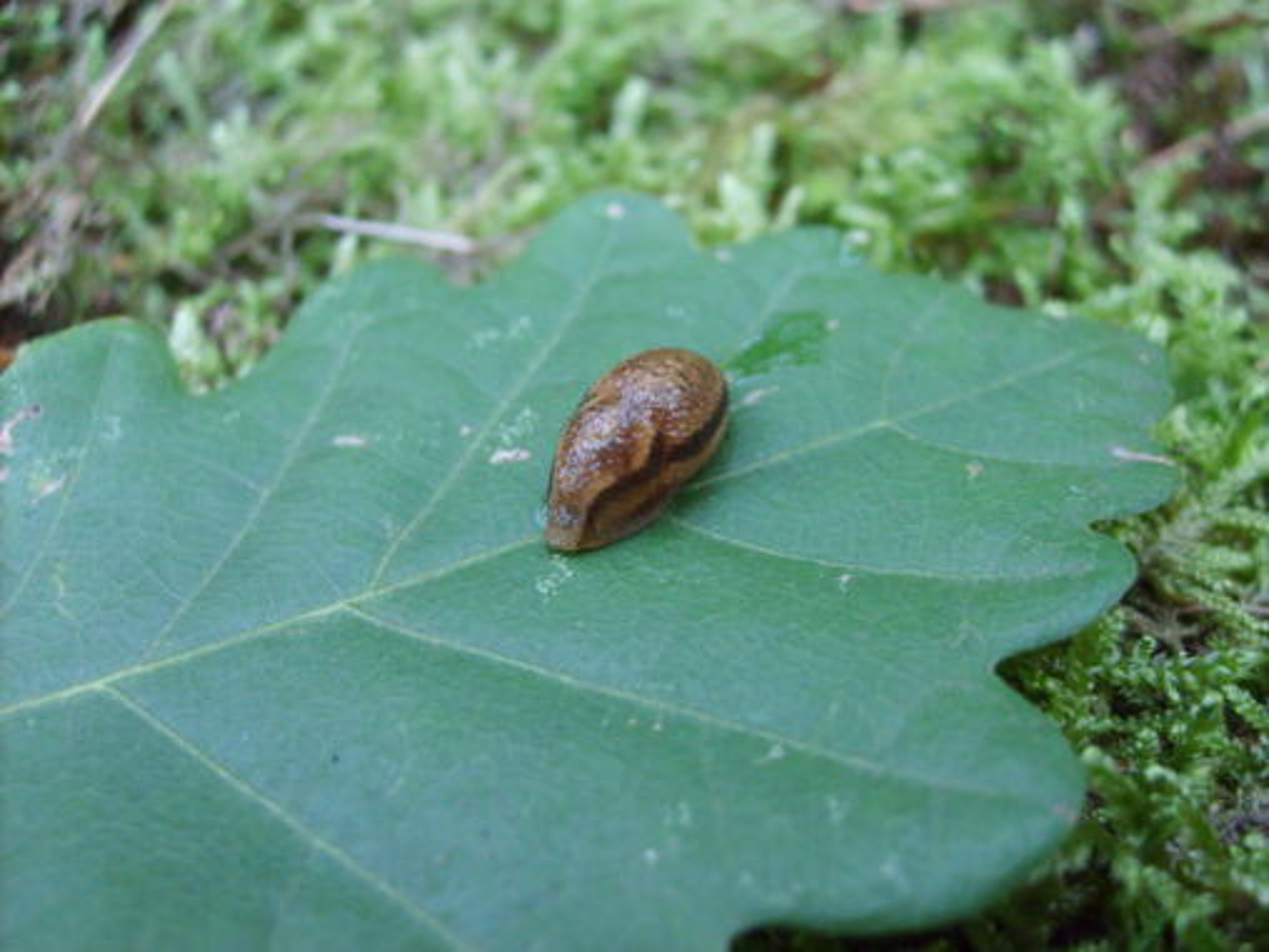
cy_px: 476
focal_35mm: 35
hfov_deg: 52.6
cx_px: 634
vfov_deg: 40.7
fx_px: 1283
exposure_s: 1/30
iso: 140
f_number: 2.8
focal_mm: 5.8
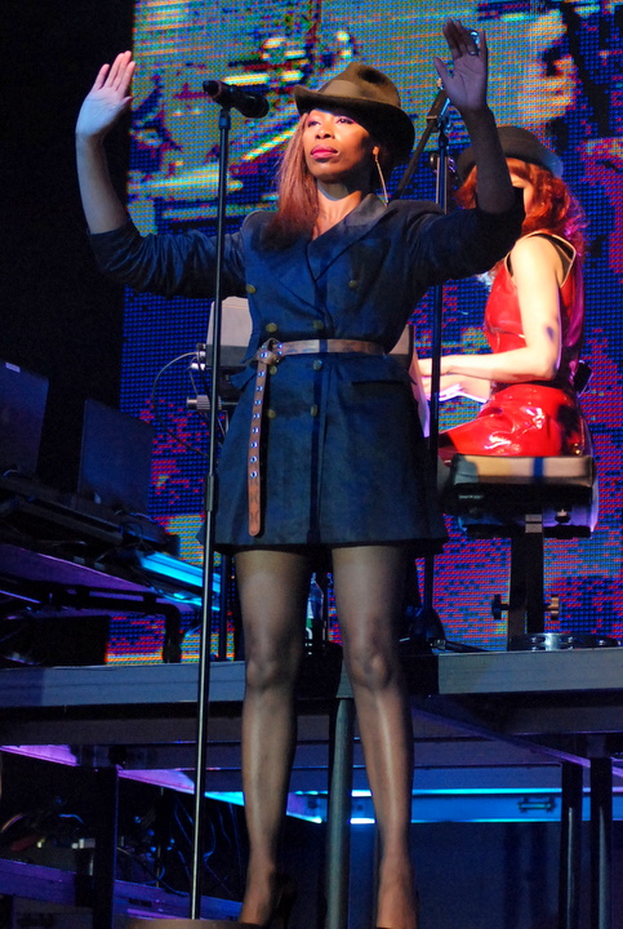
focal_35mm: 129
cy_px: 464
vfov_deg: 15.9
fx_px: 3334
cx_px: 312
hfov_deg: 10.7
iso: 1600
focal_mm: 86
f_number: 2.8
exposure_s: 1/500
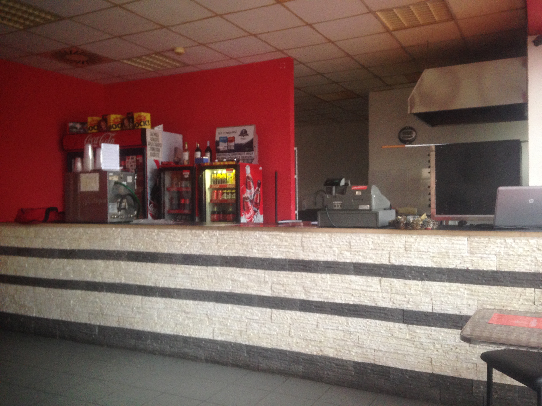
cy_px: 203
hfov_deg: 55.4
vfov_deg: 42.9
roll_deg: -2.2
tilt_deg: +0.5
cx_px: 271
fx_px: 517
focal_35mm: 33
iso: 160
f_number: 2.4
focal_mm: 4.12
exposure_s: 1/20
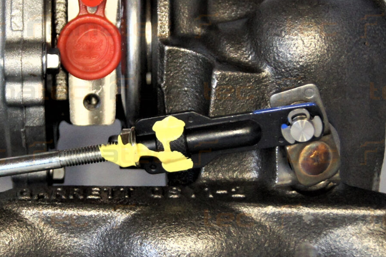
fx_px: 1612
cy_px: 144
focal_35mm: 150
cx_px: 99
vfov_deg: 9.1
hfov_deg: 13.6
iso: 1000
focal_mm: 35
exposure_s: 1/160
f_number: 5
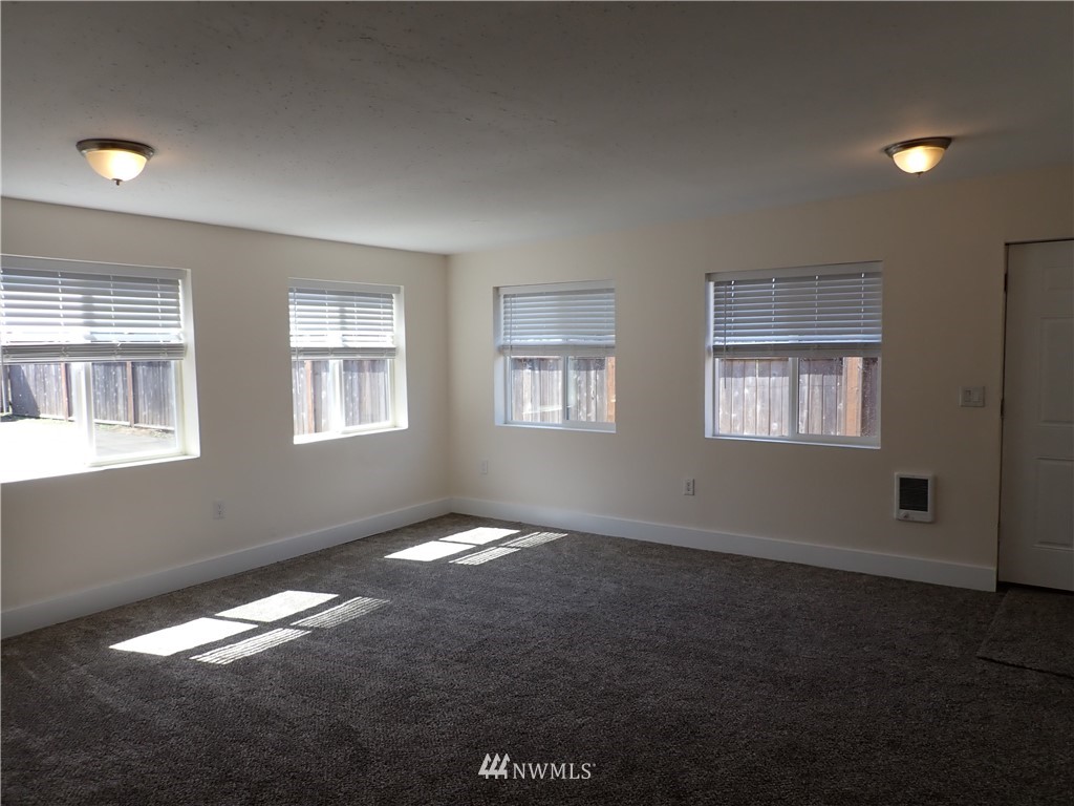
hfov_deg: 69.4
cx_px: 537
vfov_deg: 54.9
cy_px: 403
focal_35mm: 25
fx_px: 776
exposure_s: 1/160
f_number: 2.8
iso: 100
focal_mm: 4.5
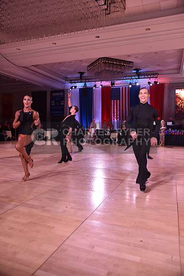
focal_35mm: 27
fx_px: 207
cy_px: 138
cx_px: 92
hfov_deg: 48.0
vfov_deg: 67.4
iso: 1250
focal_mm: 27
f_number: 4.5
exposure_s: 1/250
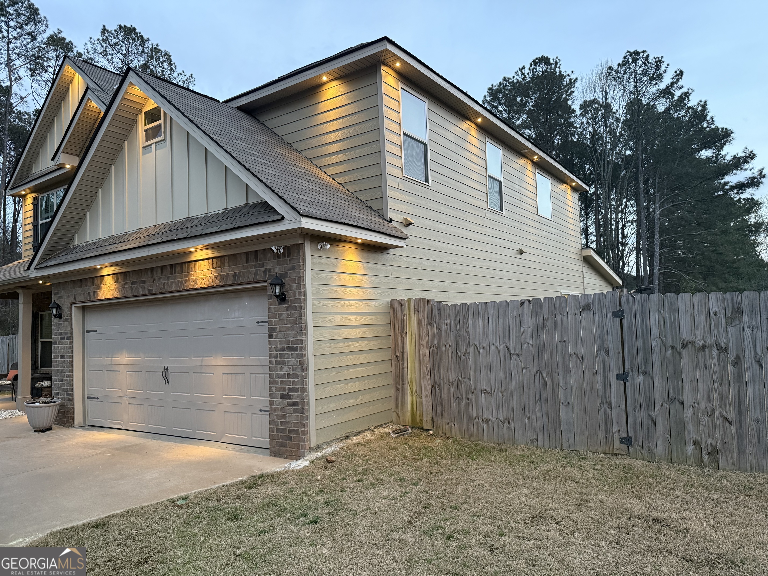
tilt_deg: +4.0
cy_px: 288
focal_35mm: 24
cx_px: 384
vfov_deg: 56.8
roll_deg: +2.5
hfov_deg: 71.6
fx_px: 532
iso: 500
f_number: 1.78
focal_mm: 6.76
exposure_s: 1/60
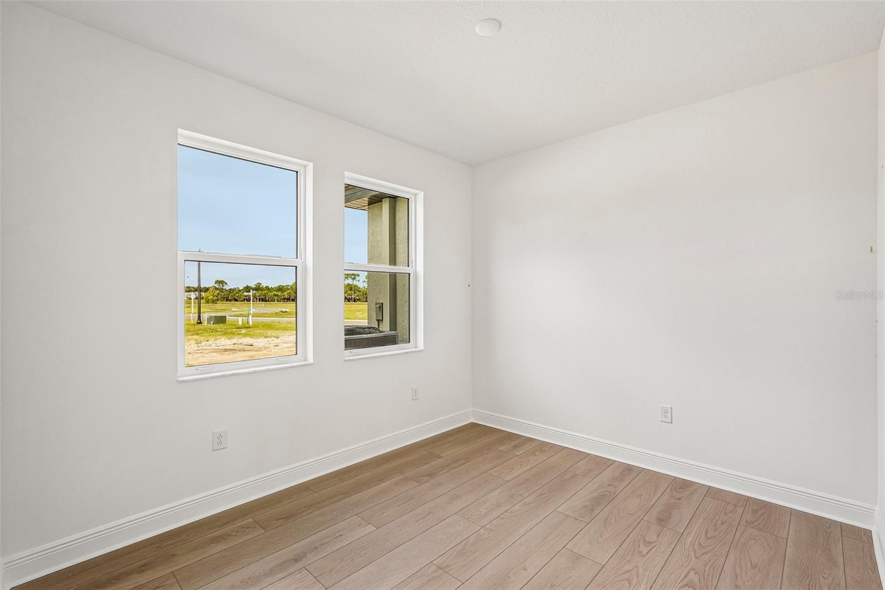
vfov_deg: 73.7
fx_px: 393
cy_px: 295
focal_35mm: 16
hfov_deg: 96.7
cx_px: 442
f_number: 8
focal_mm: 16
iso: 400
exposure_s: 1/100
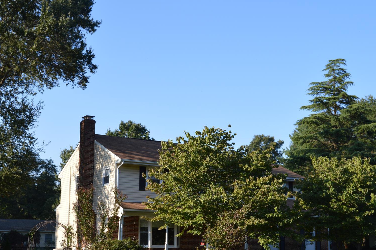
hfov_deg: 40.3
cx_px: 161
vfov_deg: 27.3
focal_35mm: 49
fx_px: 511
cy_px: 168
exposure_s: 1/160
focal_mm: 24
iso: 100
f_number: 6.3
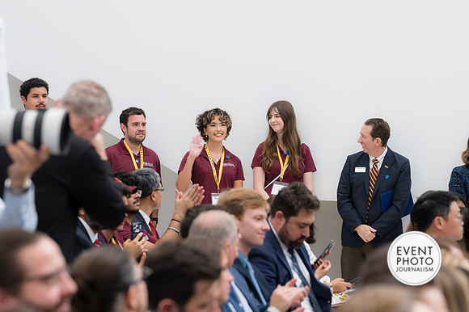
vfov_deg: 8.4
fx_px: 2122
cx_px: 234
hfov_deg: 12.6
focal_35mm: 163
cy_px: 156
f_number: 4
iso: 160
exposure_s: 1/160
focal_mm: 109
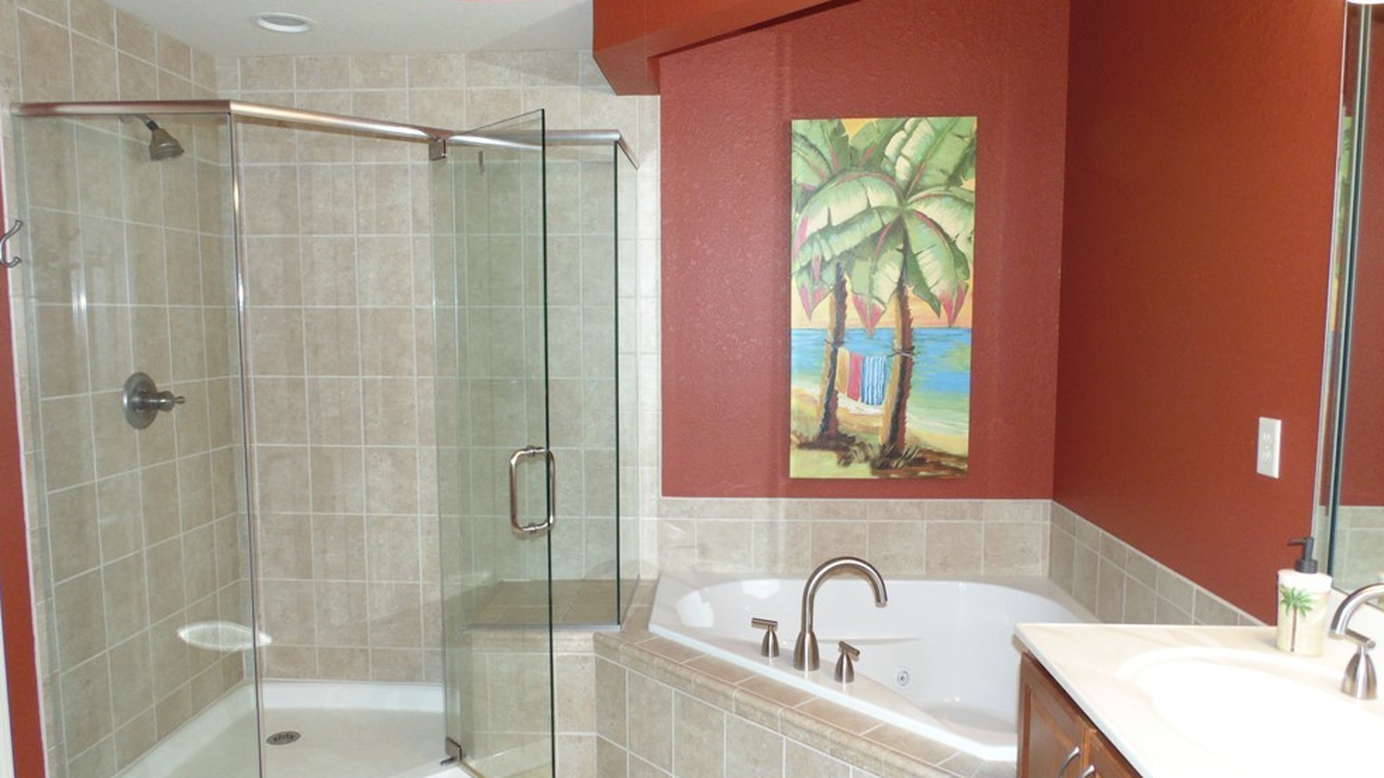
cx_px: 665
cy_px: 416
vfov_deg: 45.9
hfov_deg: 74.0
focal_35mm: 25
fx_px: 917
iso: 200
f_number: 3.1
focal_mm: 4
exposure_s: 1/30
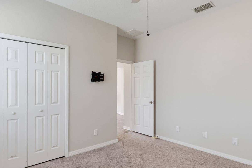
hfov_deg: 79.5
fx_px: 152
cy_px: 94
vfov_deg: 57.8
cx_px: 126
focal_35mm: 22
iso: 1600
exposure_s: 1/40
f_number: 13
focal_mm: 16.5
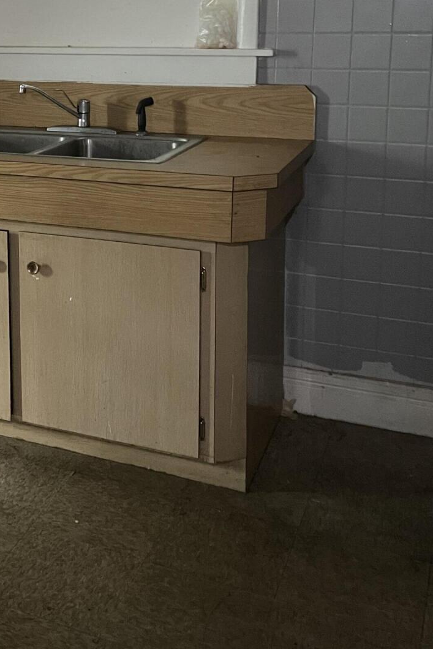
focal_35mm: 51
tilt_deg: -9.4
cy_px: 140
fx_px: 920
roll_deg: +1.0
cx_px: -18
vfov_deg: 37.6
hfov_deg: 25.0
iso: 1000
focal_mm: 4.2
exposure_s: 1/30
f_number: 1.6
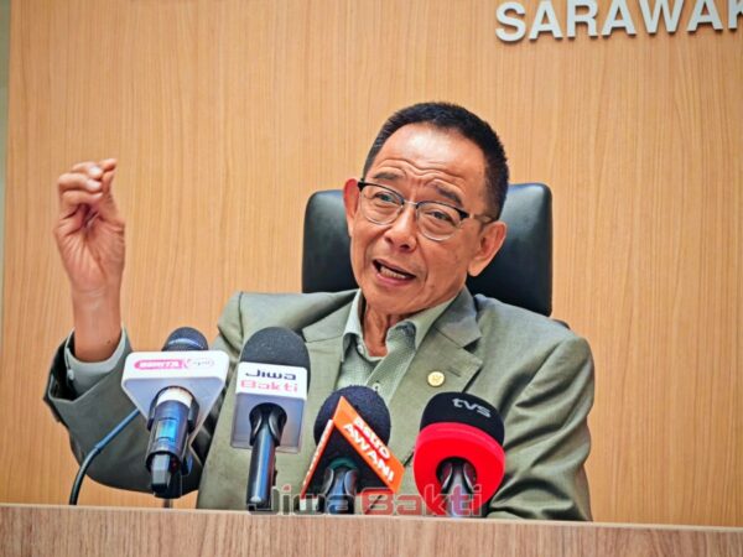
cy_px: 278
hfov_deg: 17.4
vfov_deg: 13.1
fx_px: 2425
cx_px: 372
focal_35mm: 113
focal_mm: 15.38
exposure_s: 1/132
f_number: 2.6
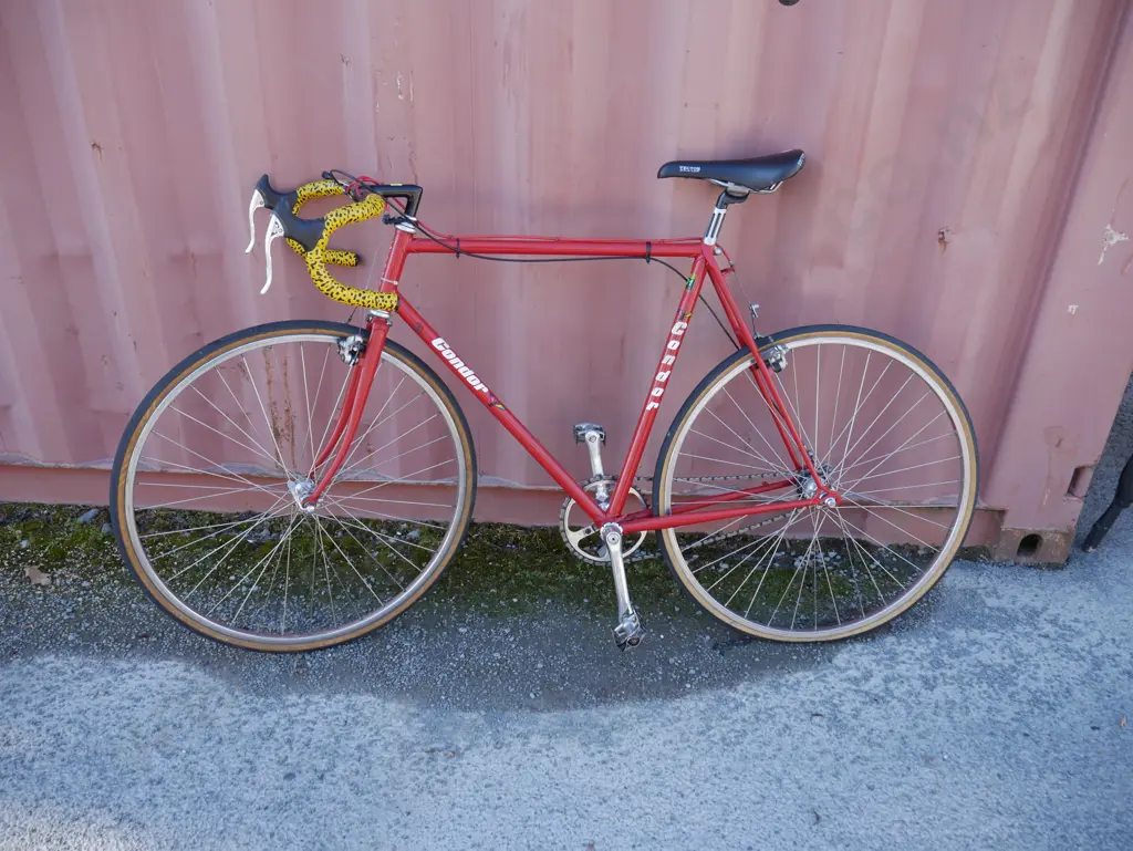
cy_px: 426
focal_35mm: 28
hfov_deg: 63.4
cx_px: 566
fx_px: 917
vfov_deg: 49.8
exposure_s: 1/125
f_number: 4
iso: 200
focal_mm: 14
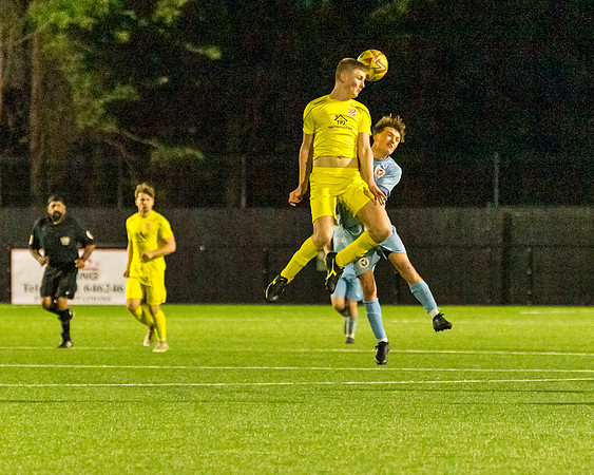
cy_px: 308
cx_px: 276
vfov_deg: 4.4
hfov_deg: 5.5
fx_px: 6162
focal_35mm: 351
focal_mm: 160
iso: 4000
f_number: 2.8
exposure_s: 1/1250
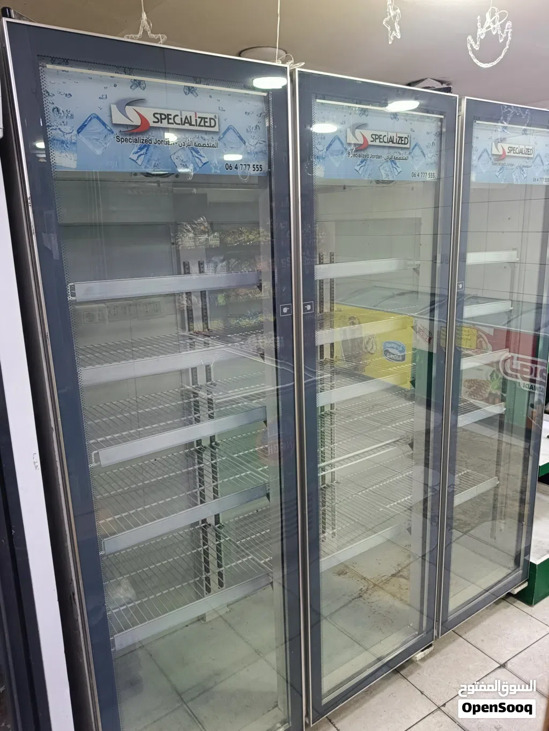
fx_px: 550
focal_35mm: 26
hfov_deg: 53.1
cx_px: 274
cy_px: 366
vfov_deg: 67.3
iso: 250
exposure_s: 1/50
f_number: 1.75
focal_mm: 5.25
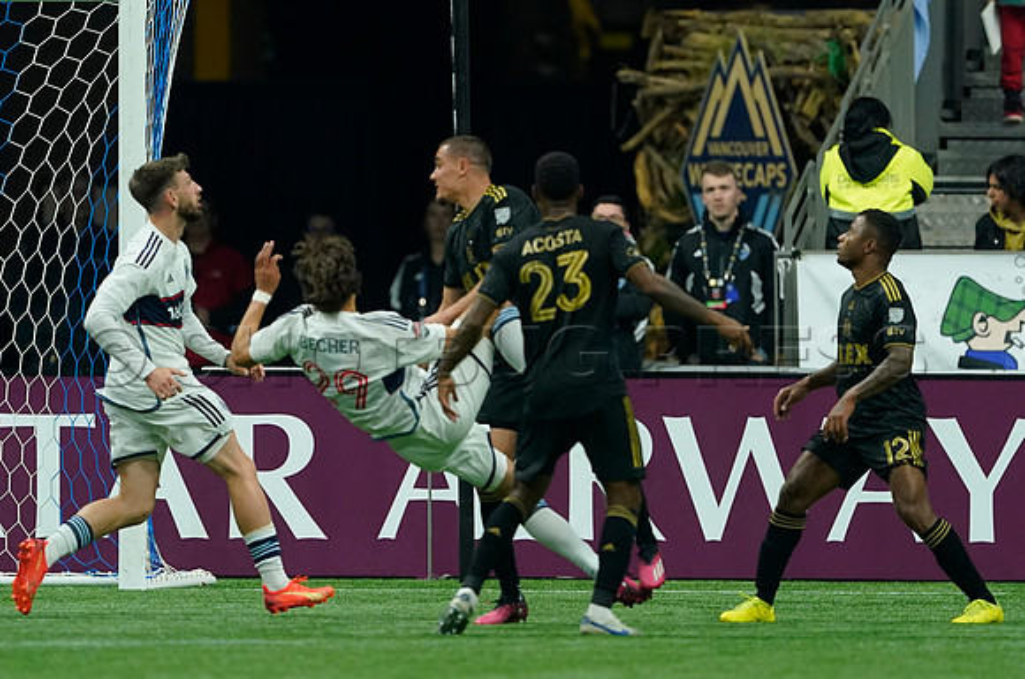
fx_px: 17046
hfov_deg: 3.4
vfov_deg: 2.3
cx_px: 512
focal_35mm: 600
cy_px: 340
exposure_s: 1/2000
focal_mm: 600
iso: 4000
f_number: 4
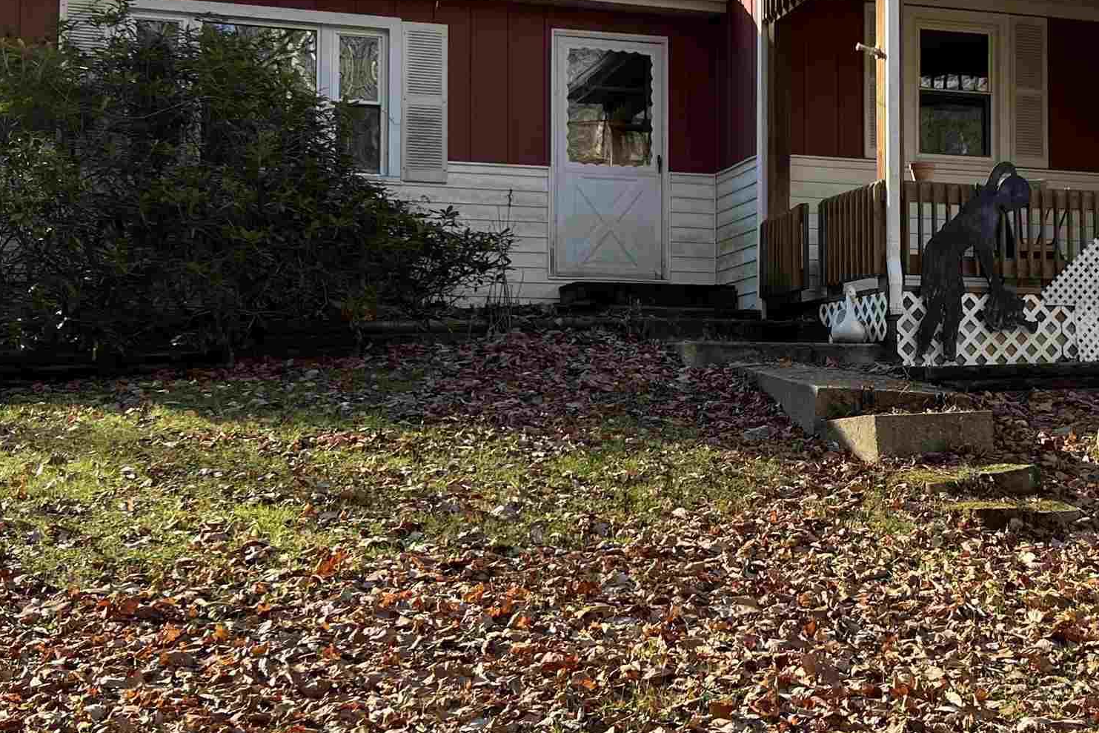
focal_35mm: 56
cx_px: 791
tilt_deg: +3.6
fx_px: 1710
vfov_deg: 24.1
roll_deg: -0.1
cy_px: 285
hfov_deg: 35.0
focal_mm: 5.7
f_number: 1.5
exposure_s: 1/607
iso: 50
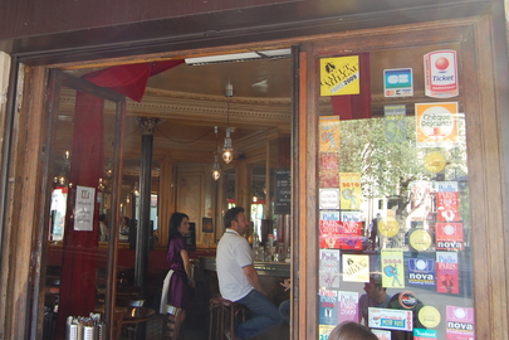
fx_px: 622
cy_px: 82
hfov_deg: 43.6
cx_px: 155
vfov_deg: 30.0
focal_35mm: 44
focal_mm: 18
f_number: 4
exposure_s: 1/60
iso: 400
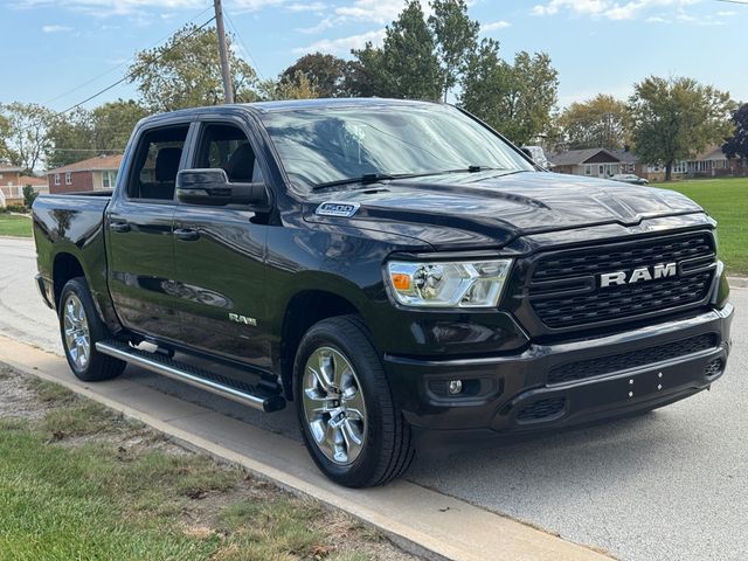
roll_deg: +2.2
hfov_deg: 39.7
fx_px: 1037
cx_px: 374
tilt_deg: -5.1
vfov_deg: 30.3
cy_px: 280
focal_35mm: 48
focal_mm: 6.76
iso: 64
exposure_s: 1/1560
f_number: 1.78
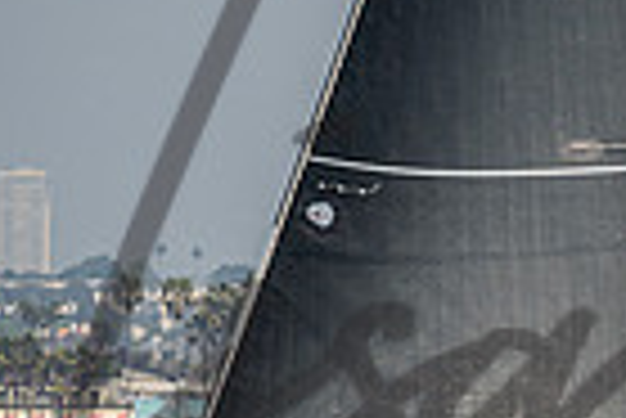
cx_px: 978
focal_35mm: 1246
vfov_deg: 1.1
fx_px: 21689
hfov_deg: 1.7
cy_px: 355
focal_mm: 280
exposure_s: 1/4000
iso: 400
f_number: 5.3
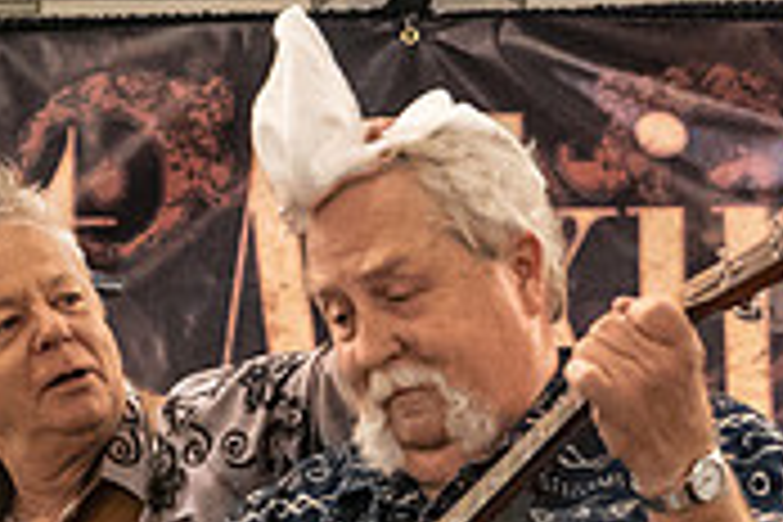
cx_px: 176
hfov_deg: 7.8
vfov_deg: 5.2
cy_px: 607
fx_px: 5720
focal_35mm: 263
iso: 10000
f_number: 5.6
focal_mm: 70
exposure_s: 1/200
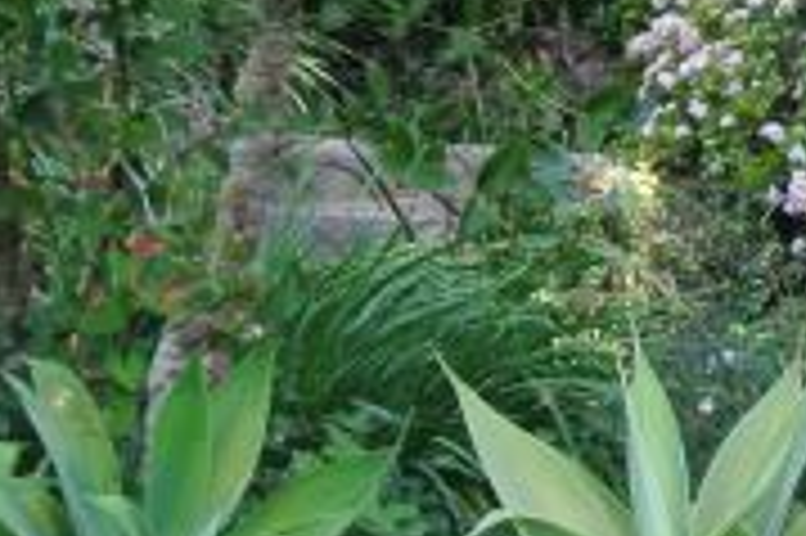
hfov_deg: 9.8
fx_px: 4362
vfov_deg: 7.0
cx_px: 1612
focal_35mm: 195
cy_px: 146
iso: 100
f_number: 3.8
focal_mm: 12.7
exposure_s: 1/60
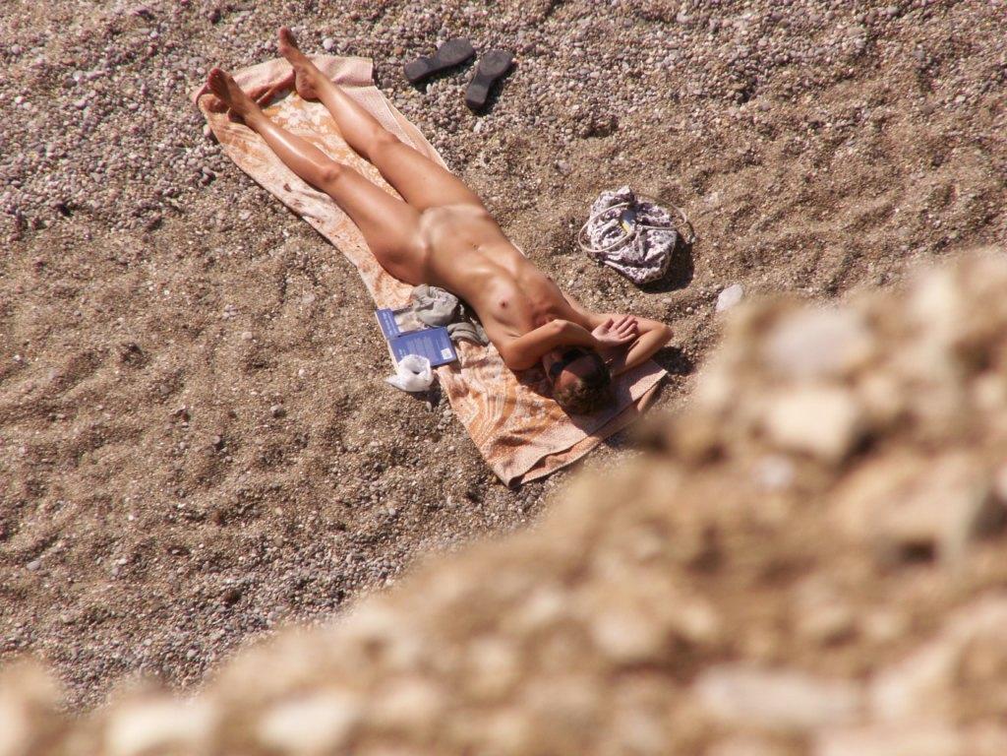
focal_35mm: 420
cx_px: 504
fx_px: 12218
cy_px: 378
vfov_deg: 3.5
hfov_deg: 4.7
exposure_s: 1/320
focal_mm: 69.45
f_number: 8
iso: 50
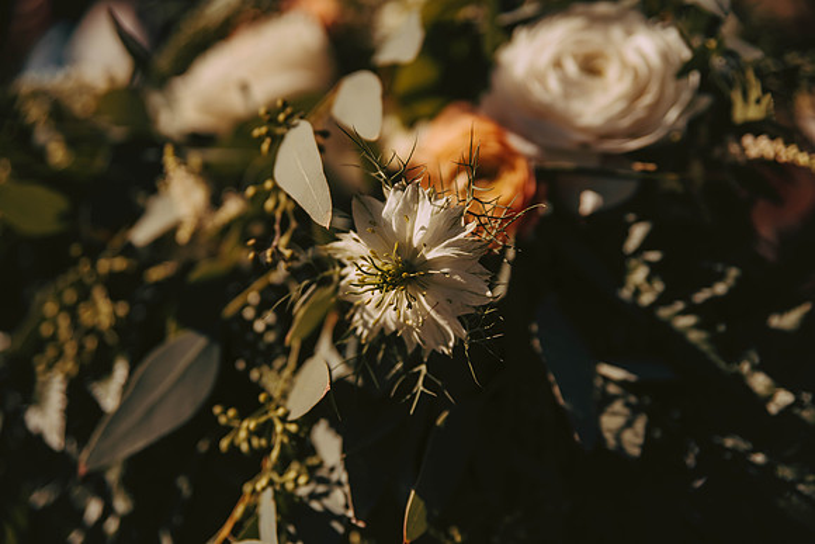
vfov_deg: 20.6
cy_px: 272
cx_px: 408
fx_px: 1494
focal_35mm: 66
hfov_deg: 30.5
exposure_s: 1/2500
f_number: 2.8
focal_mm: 66
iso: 160
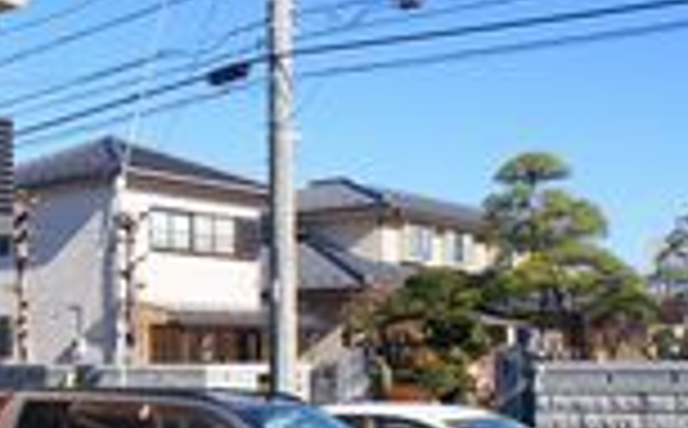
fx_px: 1497
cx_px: -13
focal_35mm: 80
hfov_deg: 24.6
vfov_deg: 16.1
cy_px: 360
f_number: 6.3
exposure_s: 1/500
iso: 200
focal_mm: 16
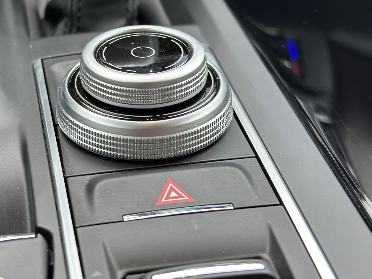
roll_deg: -1.7
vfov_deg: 20.0
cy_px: 72
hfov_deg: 26.4
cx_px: 106
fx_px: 785
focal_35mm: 73
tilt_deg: -36.2
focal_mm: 6.86
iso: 100
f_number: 1.78
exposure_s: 1/129
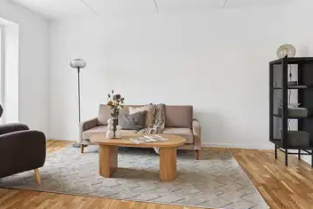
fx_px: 217
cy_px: 103
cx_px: 141
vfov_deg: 51.2
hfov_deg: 71.4
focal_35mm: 25
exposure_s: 1/40
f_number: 8
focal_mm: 14
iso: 200
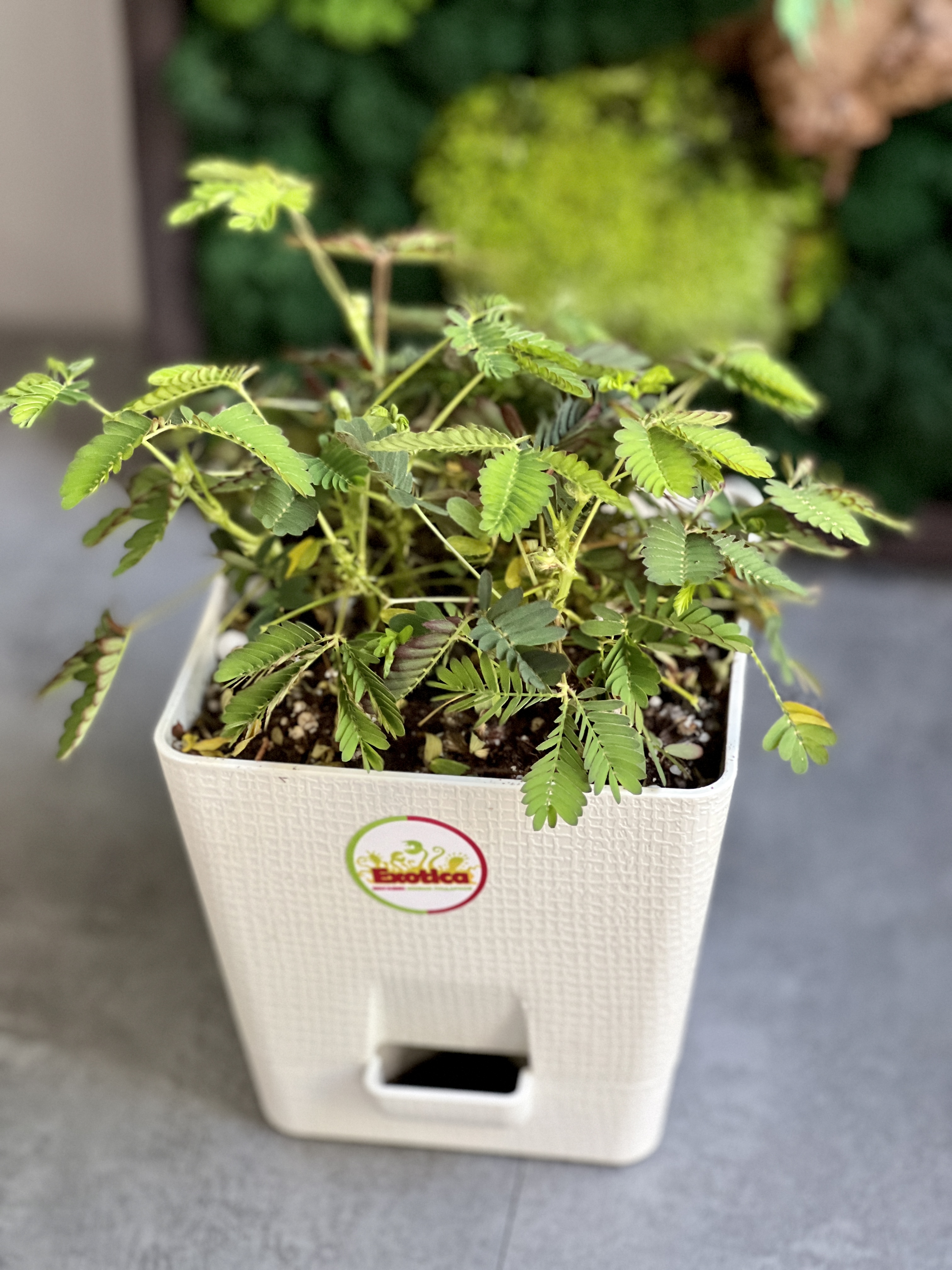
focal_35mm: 77
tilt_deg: -34.2
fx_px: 2824
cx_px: 476
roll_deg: +0.0
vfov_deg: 25.3
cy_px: 635
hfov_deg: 19.1
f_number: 2.8
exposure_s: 1/40
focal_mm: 9
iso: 320
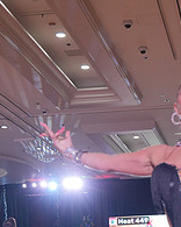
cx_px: 184
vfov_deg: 19.5
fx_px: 616
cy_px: 281
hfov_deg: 16.4
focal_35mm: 92
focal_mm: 33
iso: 1600
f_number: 4
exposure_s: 1/500
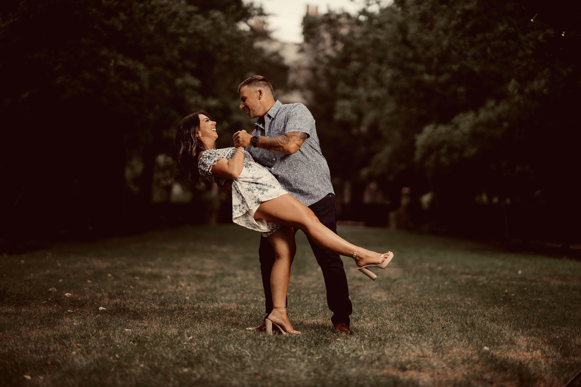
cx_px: 290
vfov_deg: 16.1
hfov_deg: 23.9
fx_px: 1372
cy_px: 194
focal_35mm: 85
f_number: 1.4
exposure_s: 1/2000
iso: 200
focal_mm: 85
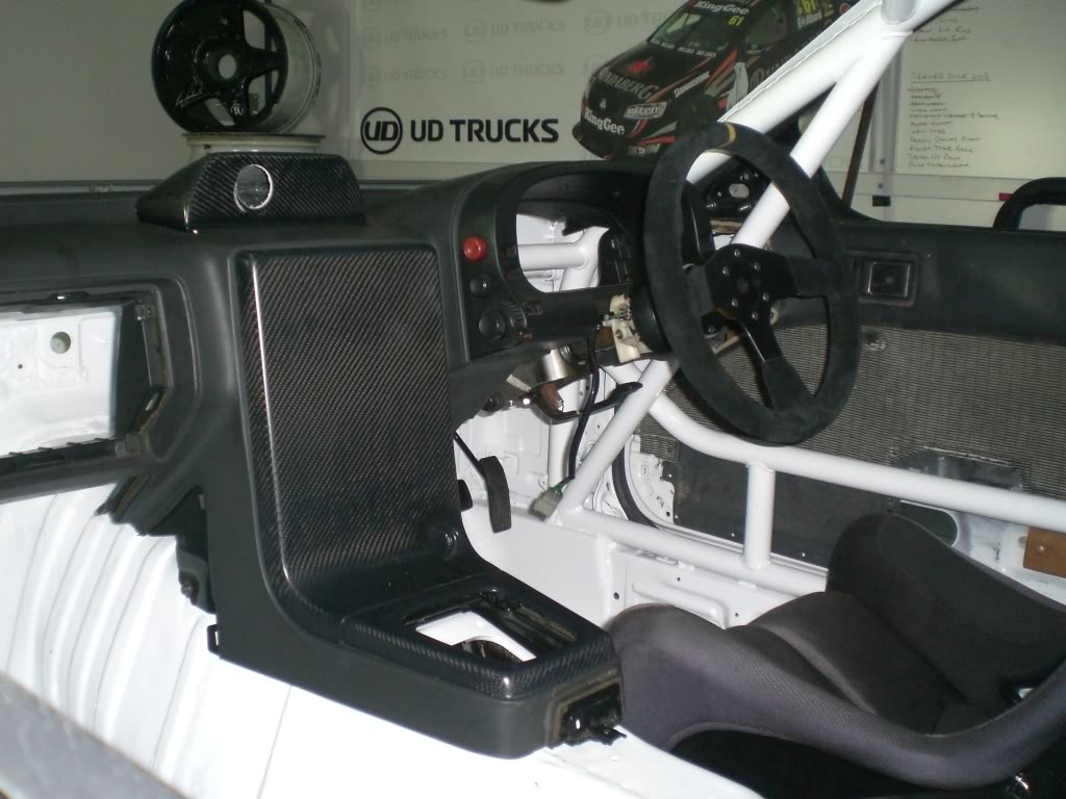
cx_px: 533
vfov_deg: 37.7
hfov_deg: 49.0
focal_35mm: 38
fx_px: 1170
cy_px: 400
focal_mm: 6.3
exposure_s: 1/60
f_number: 3.1
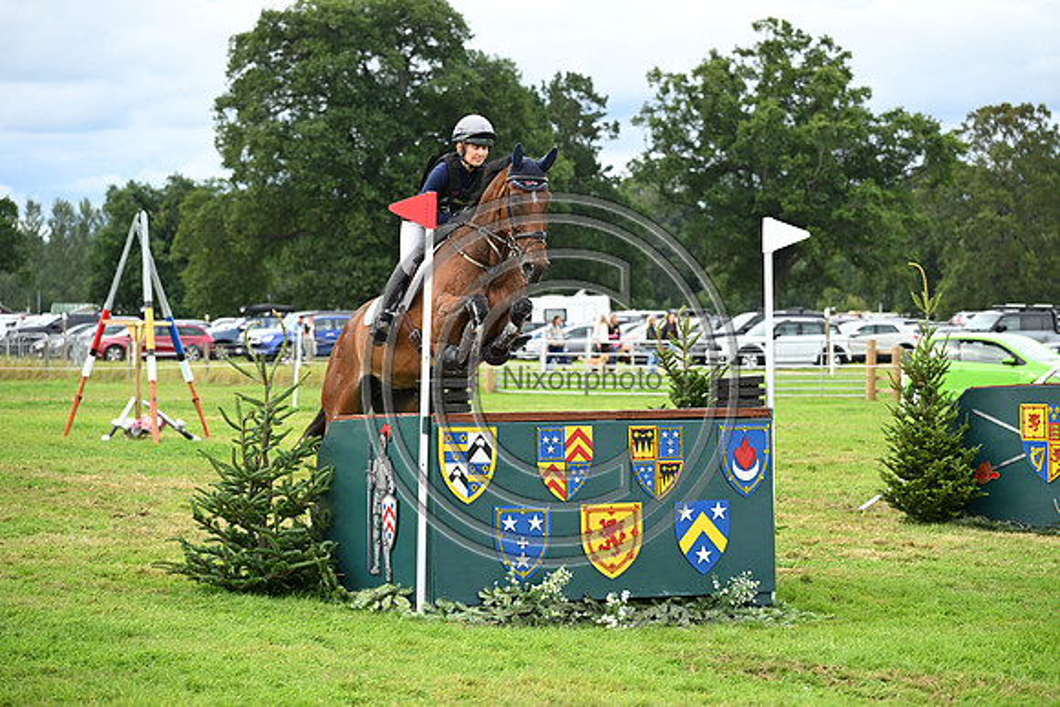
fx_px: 2886
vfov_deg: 14.0
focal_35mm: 98
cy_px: 354
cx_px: 530
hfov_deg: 20.8
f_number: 4.5
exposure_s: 1/1250
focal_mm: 98
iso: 1000
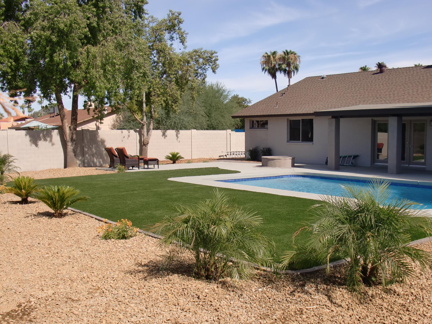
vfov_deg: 34.3
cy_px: 185
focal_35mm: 42
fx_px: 524
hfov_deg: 44.8
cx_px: 232
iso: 64
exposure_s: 1/160
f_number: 7.9
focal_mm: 6.3
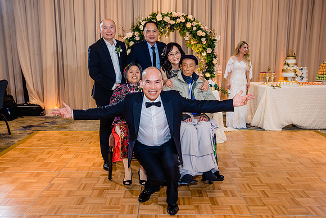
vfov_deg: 39.6
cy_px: 105
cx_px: 159
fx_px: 302
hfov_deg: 56.7
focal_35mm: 33
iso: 1000
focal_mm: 32
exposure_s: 1/160
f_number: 4
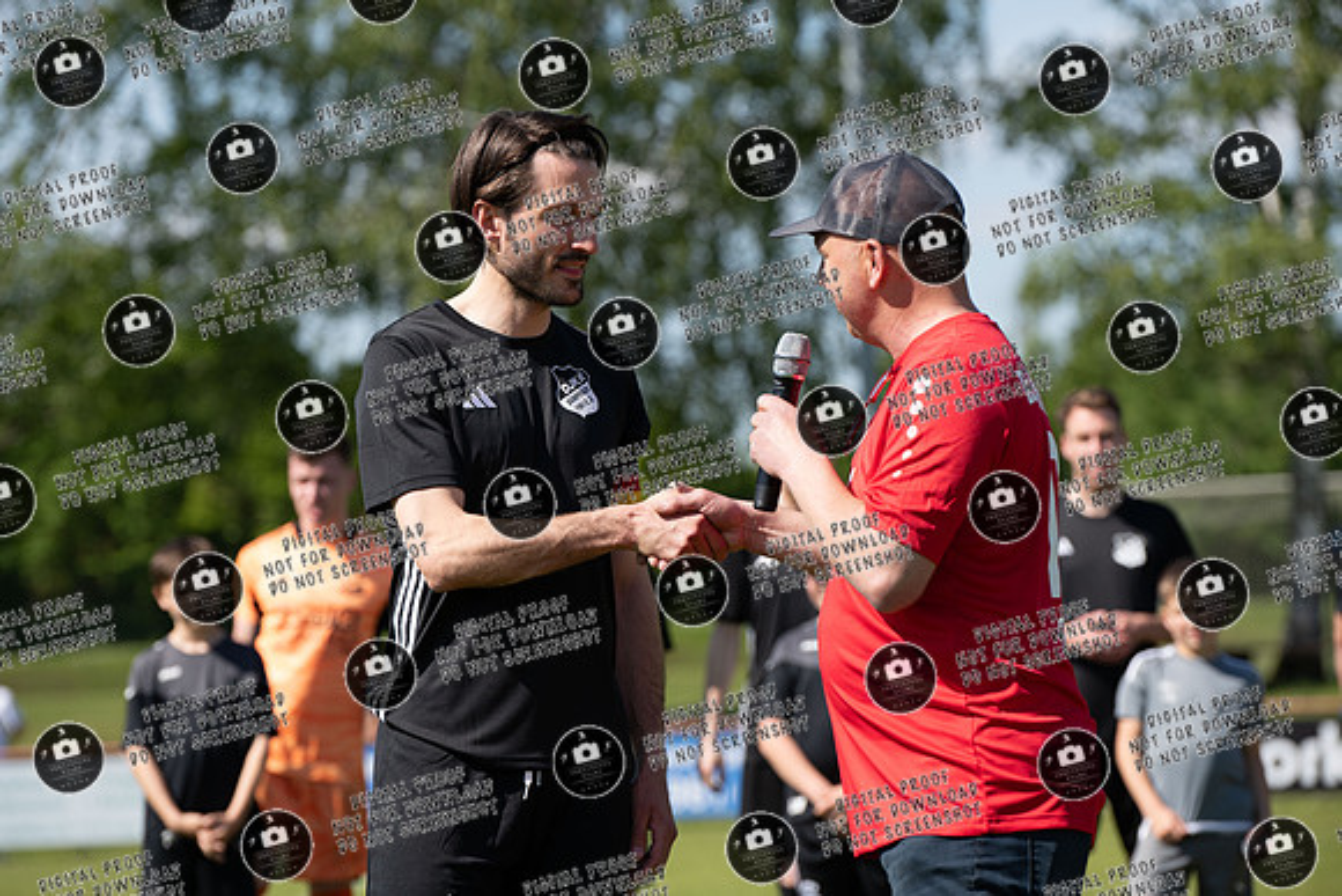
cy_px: 414
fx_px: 5613
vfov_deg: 9.1
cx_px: 666
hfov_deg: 13.6
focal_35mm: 151
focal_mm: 140
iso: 110
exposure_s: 1/800
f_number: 4
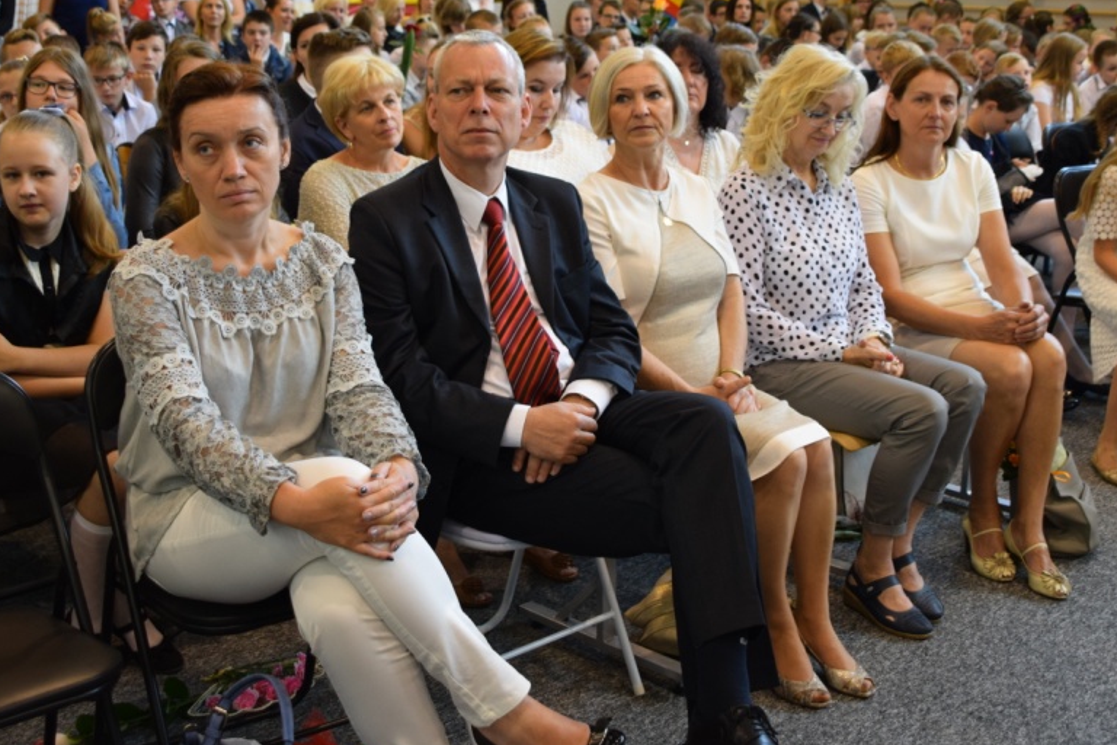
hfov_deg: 41.1
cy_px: 282
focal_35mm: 48
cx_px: 550
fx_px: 1489
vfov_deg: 28.0
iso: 560
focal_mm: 24
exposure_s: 1/60
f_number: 4
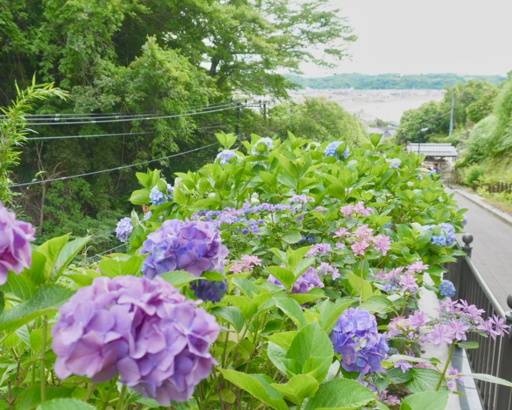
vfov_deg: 51.5
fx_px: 424
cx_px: 286
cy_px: 210
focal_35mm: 28
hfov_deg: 62.0
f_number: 5
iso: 200
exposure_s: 1/160
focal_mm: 16
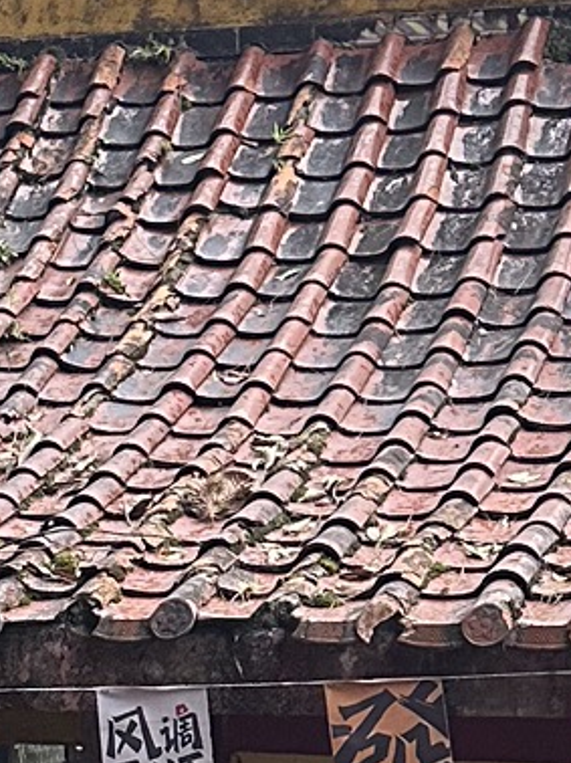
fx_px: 2796
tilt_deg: -5.9
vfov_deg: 15.2
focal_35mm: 127
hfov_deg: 11.6
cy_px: 805
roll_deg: +0.5
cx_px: 79
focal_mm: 6.86
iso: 400
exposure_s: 1/60
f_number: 1.78
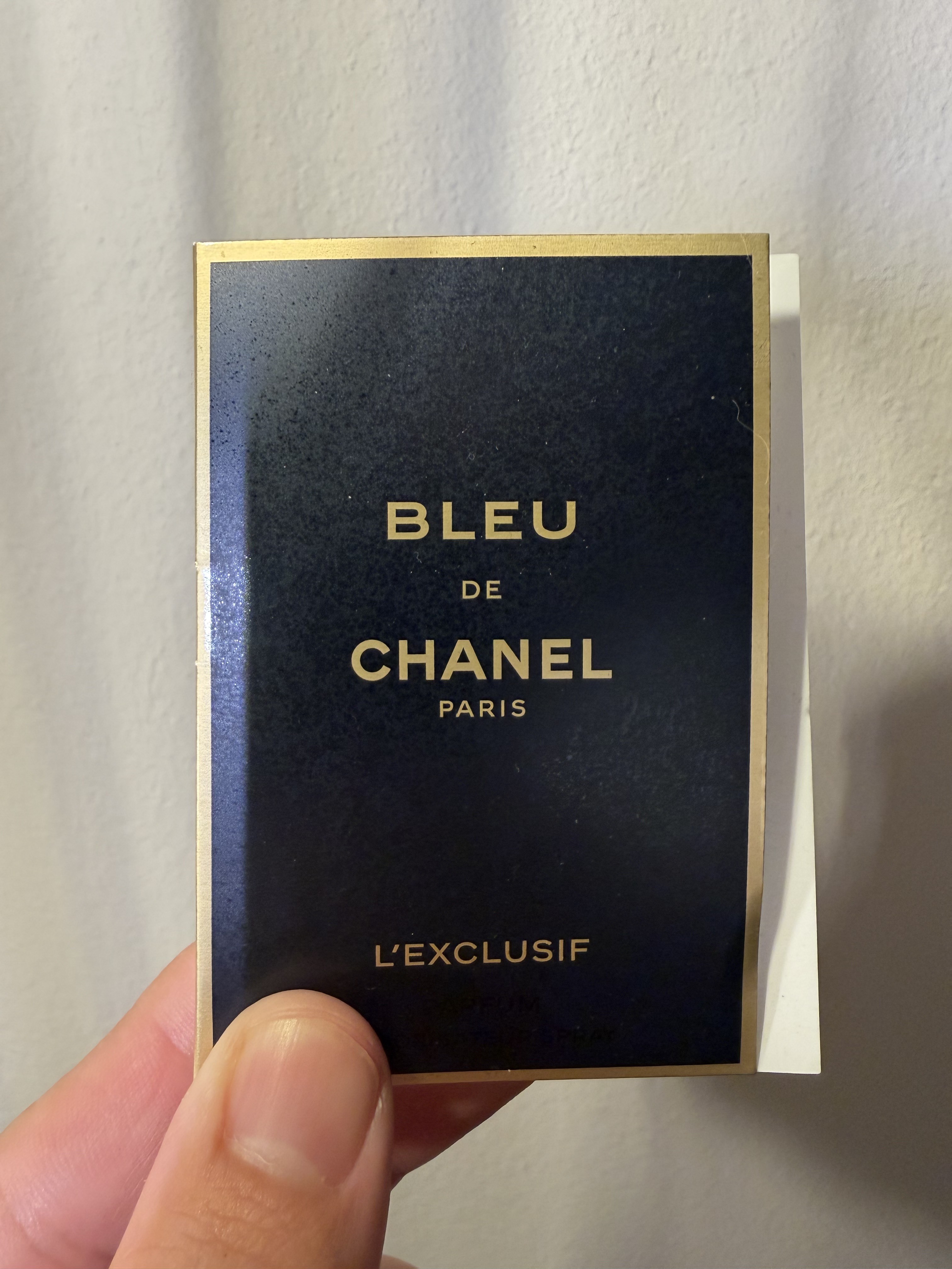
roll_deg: -1.1
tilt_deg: -20.9
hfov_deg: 56.8
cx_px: 476
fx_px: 880
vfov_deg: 71.6
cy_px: 634
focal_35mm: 24
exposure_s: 1/120
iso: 200
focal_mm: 2.22
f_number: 2.2
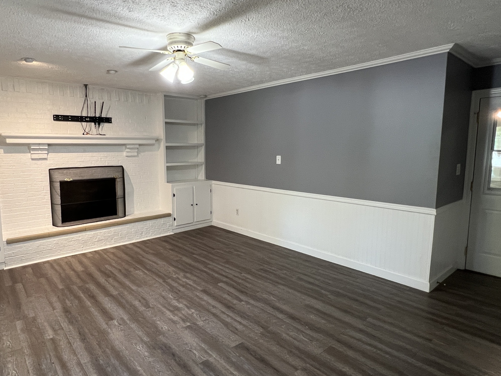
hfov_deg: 81.2
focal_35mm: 20
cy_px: 184
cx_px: 213
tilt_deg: -7.1
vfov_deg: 66.0
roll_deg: +0.1
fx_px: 289
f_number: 1.8
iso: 320
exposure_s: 1/60
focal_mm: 1.57
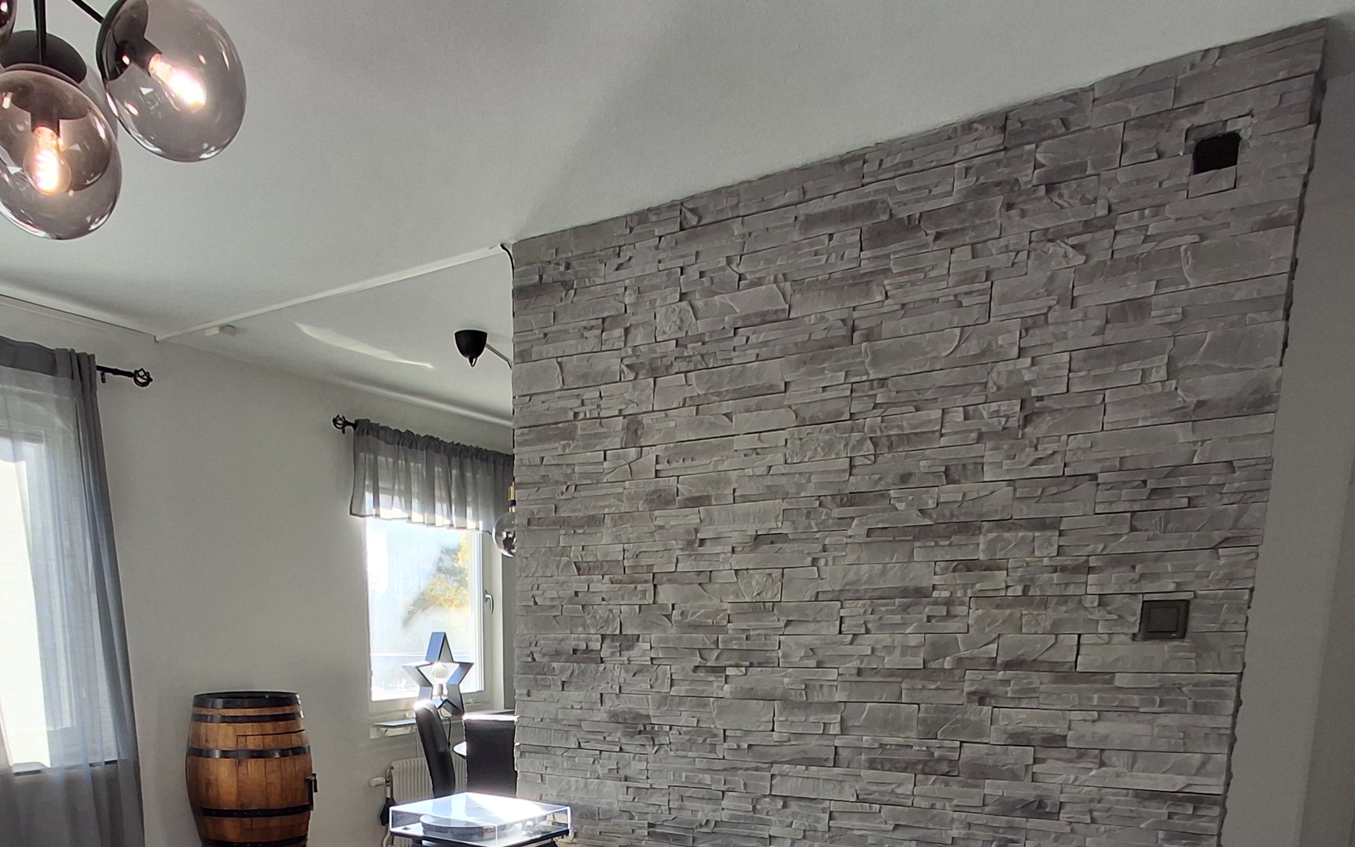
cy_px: 811
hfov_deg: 65.6
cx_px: 520
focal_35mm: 28
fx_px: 1034
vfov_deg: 40.1
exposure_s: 1/120
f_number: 2.2
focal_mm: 1.64
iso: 40
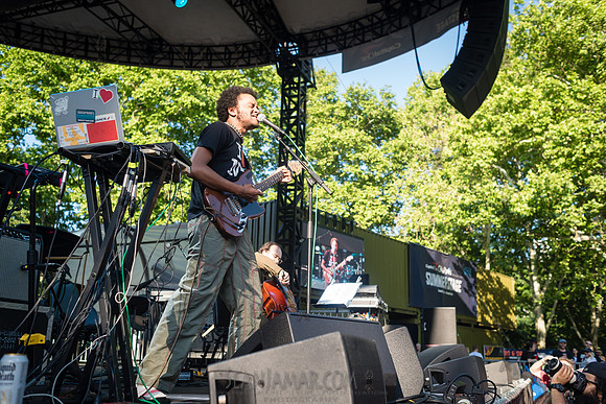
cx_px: 303
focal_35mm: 35
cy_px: 202
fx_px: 589
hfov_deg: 54.4
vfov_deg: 37.9
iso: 320
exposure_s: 1/640
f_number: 4
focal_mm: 35
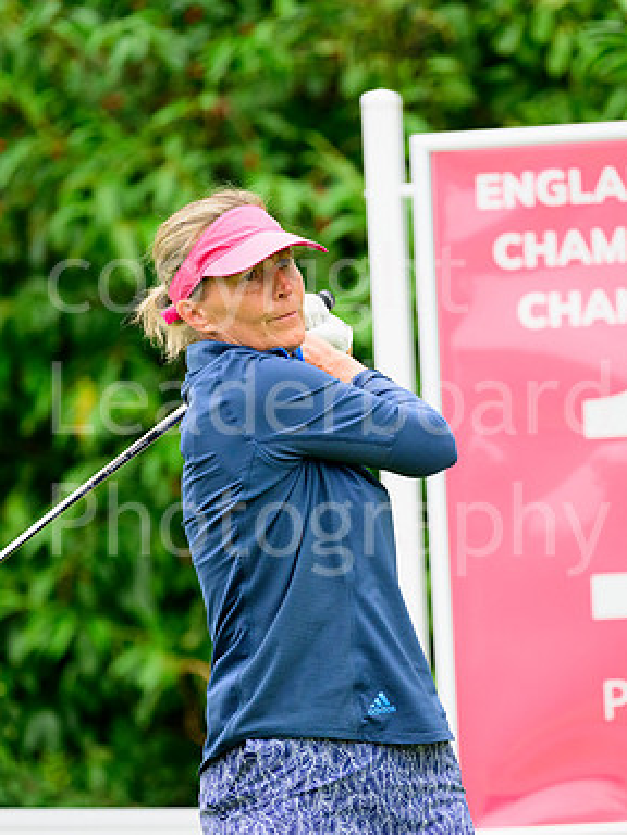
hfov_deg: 3.8
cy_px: 419
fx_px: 9467
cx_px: 333
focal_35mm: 392
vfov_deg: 5.1
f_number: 5.3
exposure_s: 1/2000
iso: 2000
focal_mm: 270
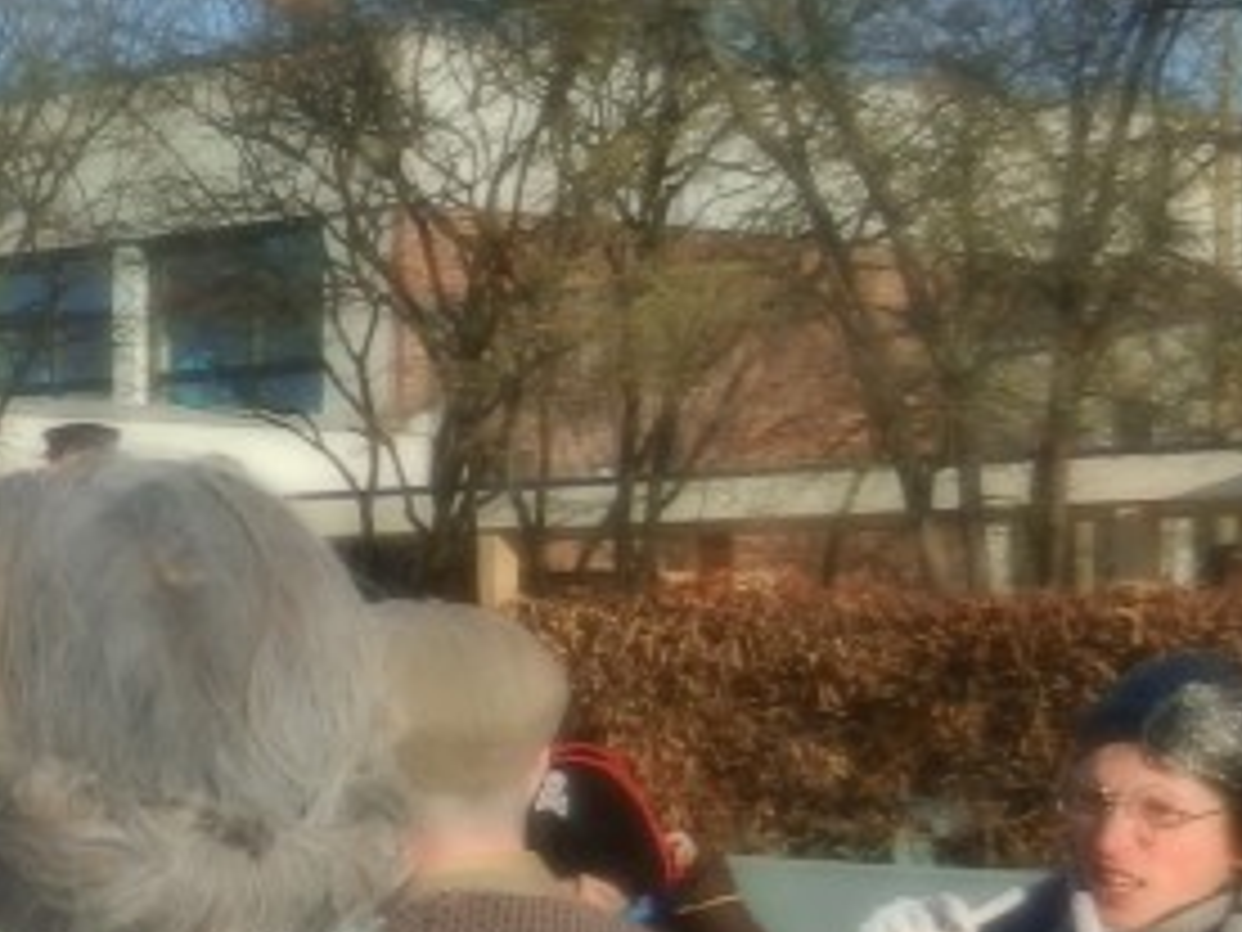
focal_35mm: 116
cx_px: -220
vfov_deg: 12.7
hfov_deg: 16.3
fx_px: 4162
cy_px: 635
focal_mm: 4.5
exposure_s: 1/1250
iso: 160
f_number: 3.5
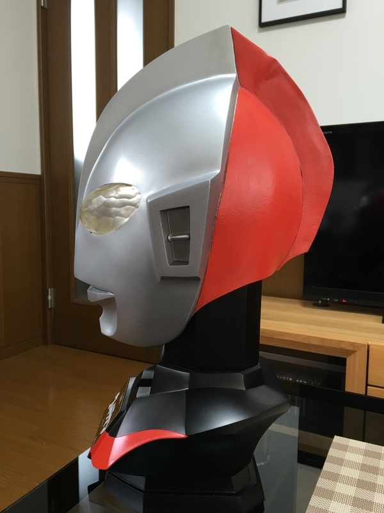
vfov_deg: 61.7
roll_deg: +0.6
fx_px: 429
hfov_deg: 48.2
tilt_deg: -6.0
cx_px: 192
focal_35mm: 29
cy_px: 256
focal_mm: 4.15
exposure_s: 1/15
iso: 25
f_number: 2.2
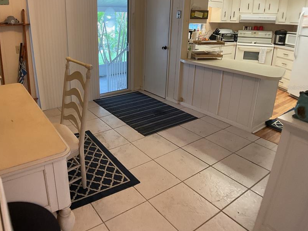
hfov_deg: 49.6
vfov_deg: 38.4
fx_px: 329
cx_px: 114
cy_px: 87
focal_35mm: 37
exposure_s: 1/60
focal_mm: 3
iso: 100
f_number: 1.8
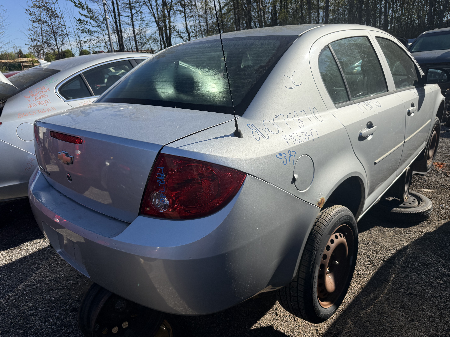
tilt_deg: -18.8
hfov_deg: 71.6
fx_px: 312
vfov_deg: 56.8
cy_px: 168
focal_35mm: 24
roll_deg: +3.8
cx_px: 225
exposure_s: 1/6711
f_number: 1.78
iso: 100
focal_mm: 6.76
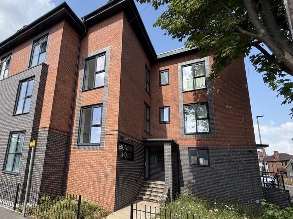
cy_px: 128
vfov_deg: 68.2
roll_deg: -3.3
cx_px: 107
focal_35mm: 19
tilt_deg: +11.4
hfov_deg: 82.8
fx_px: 161
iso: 40
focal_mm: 2.22
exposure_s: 1/751
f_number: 2.2
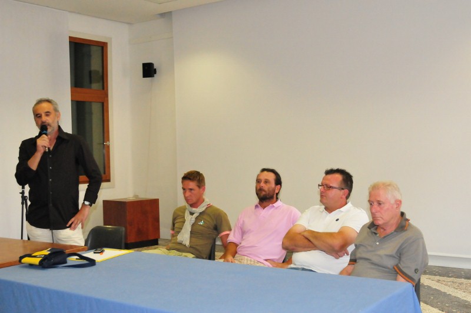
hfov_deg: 43.7
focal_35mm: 45
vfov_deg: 29.8
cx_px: 236
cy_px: 156
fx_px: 588
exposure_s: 1/250
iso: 3200
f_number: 4.5
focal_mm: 30
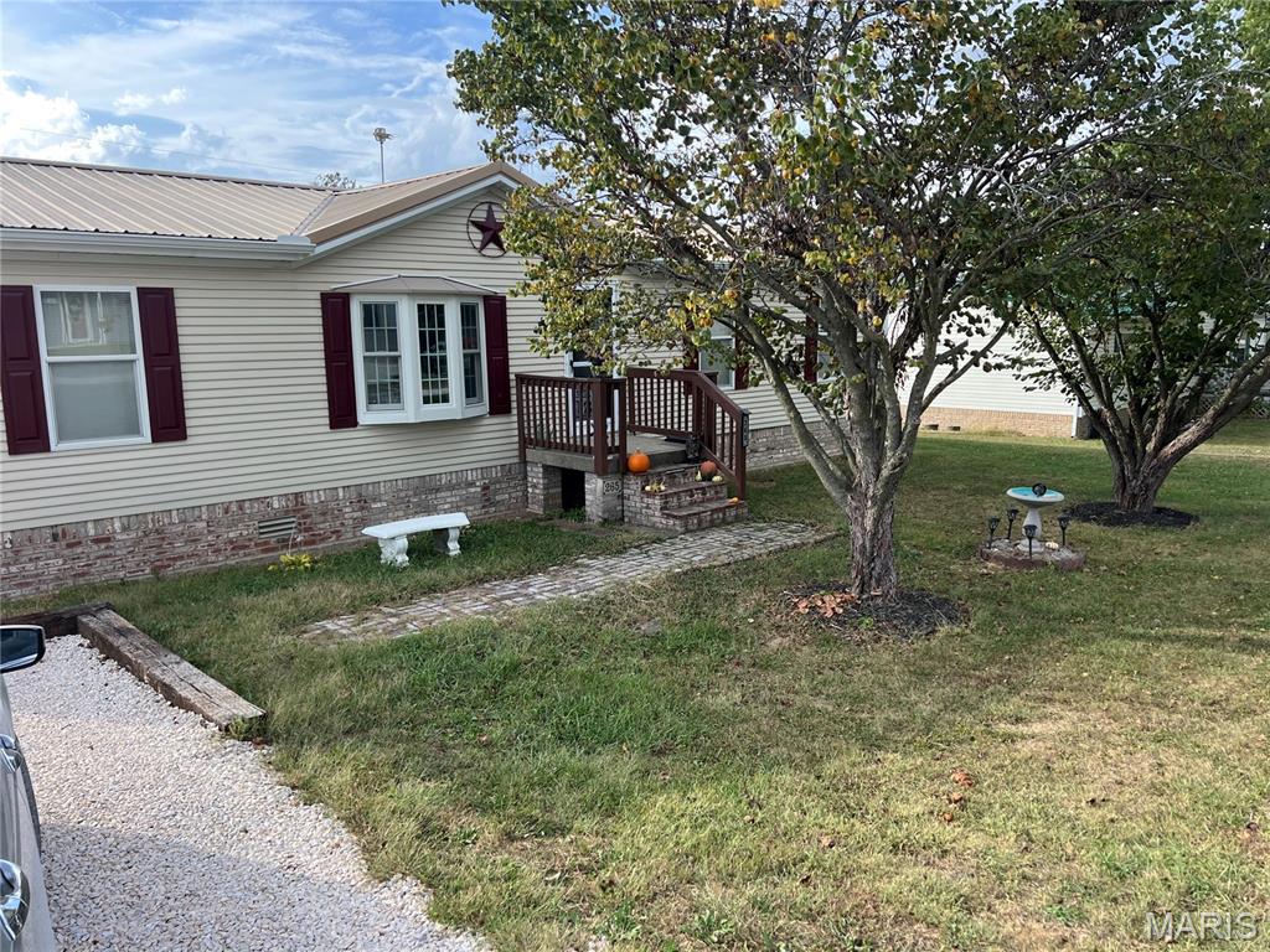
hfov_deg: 67.3
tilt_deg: -8.5
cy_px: 476
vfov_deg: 53.1
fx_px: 954
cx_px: 635
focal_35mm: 26
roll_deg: +1.7
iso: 50
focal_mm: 5.7
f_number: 1.5
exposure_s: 1/909
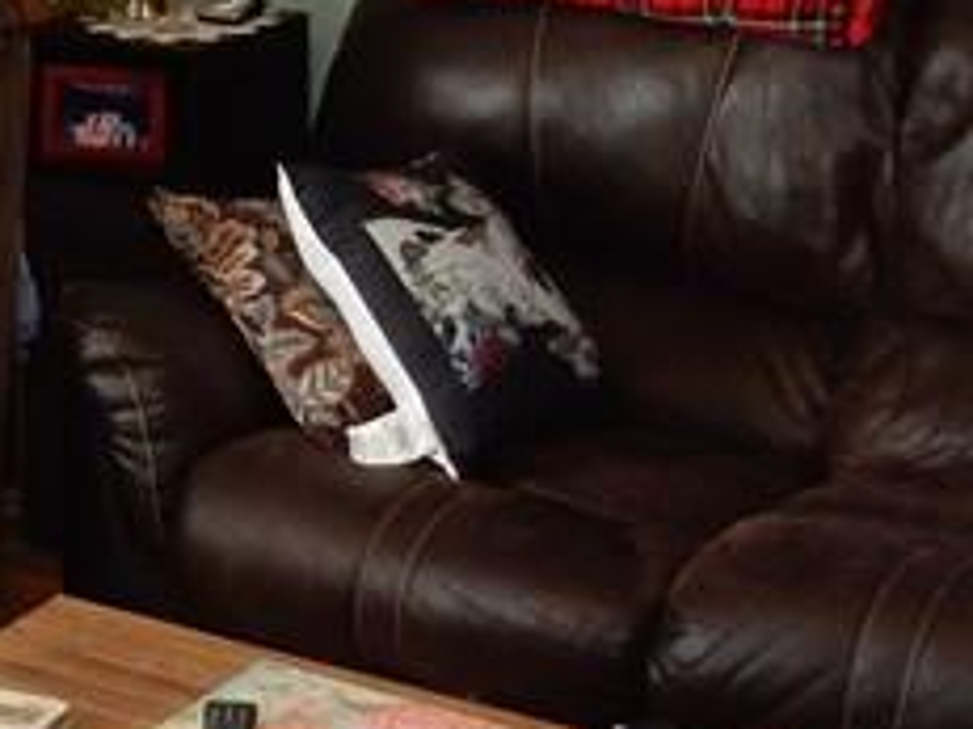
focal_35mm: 111
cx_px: -72
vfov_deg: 13.3
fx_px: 3118
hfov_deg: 17.2
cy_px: 388
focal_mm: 4.5
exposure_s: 1/30
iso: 250
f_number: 3.7
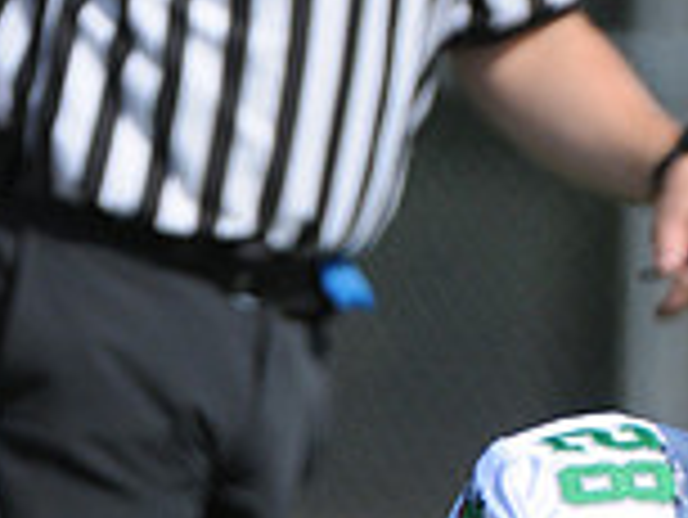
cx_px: 843
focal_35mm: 1913
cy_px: 973
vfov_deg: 0.8
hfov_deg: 1.0
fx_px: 38051
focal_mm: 350
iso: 640
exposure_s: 1/5000
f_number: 4
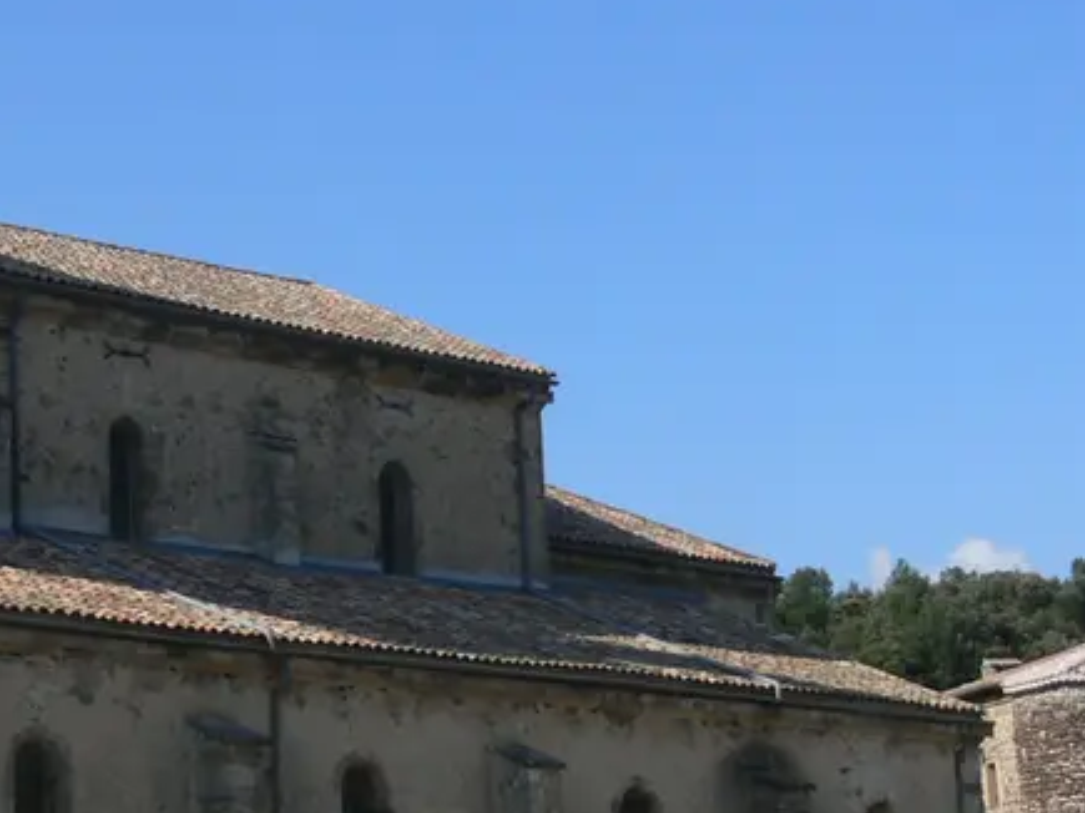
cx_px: -282
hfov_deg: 18.0
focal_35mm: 103
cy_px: 65
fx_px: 3228
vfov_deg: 14.2
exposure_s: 1/400
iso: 80
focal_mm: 7.4
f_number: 5.6
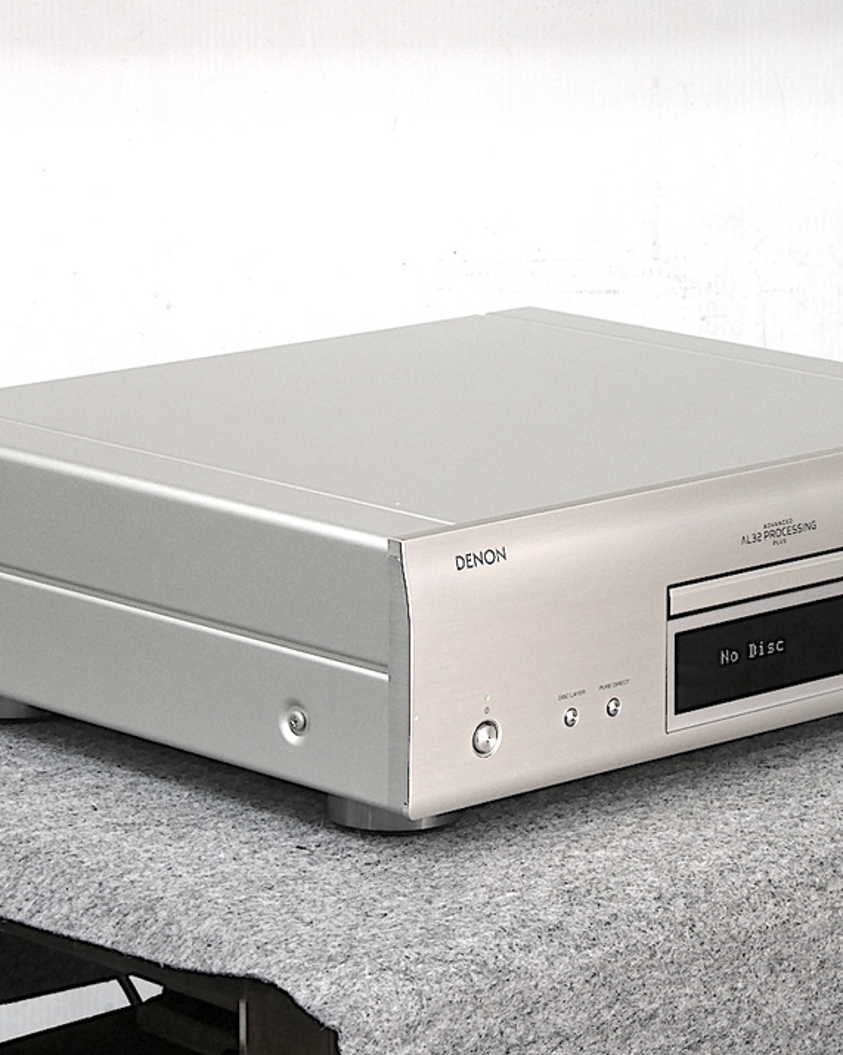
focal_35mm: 151
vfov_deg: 12.8
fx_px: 4710
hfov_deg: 10.2
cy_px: 529
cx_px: 471
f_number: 5.1
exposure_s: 1/13
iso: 200
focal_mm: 20.6
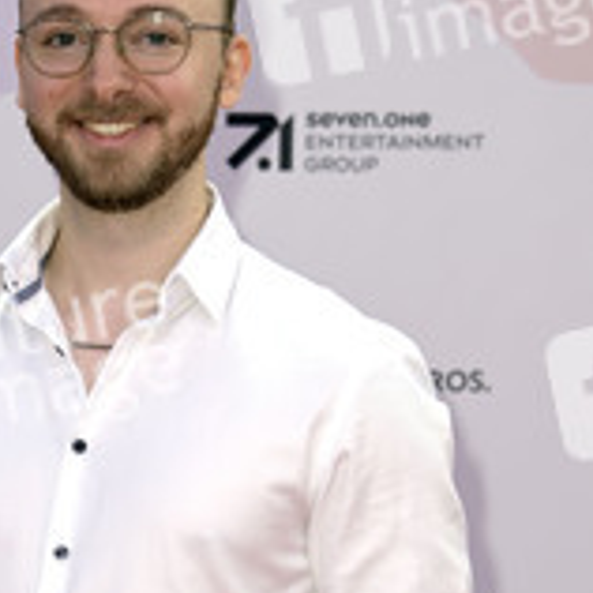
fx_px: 3256
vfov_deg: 10.3
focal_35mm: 168
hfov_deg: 10.4
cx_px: 98
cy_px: 559
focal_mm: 78
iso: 250
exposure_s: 1/200
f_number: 5.6
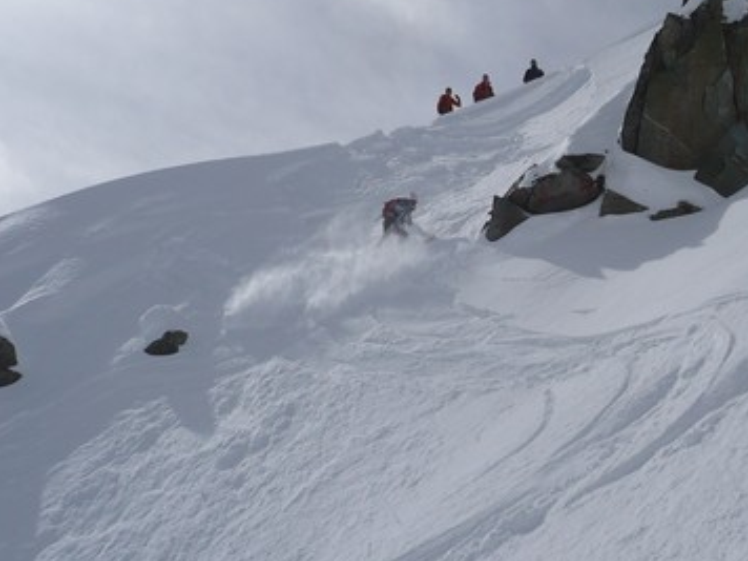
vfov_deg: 24.8
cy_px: 240
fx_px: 1275
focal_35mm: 59
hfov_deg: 32.3
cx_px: 525
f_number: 8
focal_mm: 5.8
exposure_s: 1/1600
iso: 100
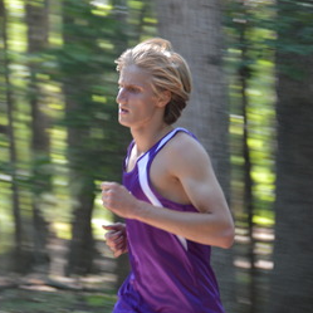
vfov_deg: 8.9
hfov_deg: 8.9
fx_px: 2012
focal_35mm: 197
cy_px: 153
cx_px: 74
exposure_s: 1/60
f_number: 5.3
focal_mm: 95
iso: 640
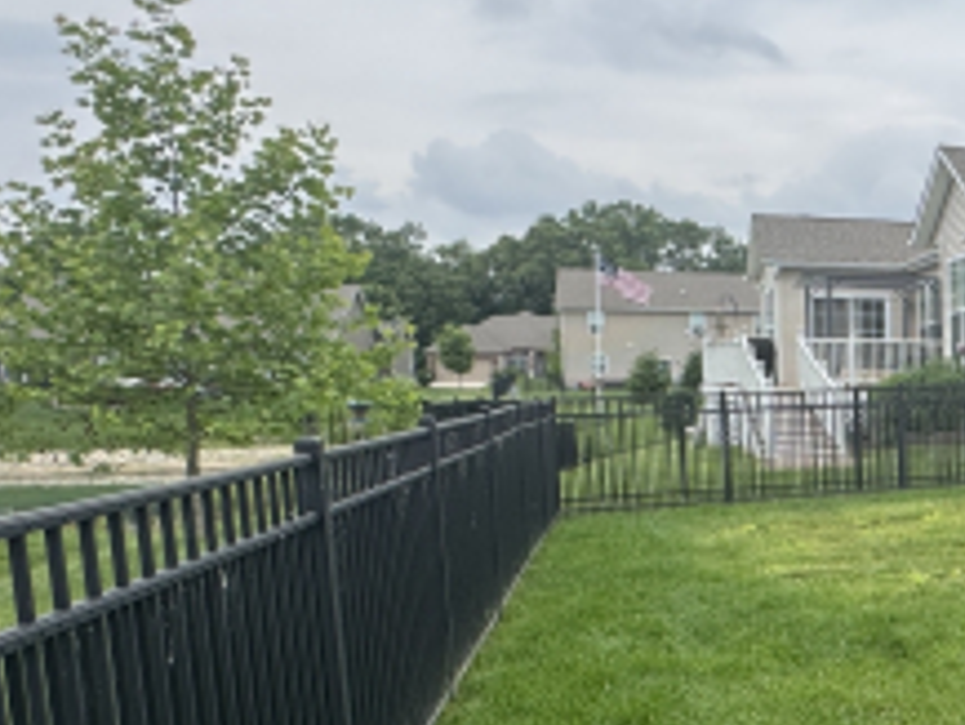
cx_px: 1176
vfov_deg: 33.2
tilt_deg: -6.4
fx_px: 1199
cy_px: 503
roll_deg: +0.3
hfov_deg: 34.5
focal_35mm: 43
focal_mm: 2.22
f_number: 2.2
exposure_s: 1/485
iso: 40
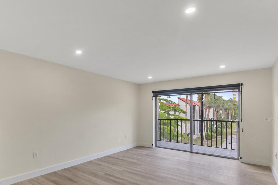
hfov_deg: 81.9
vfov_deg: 60.8
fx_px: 154
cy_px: 119
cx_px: 99
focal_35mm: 20
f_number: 5.6
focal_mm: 10
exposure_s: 1/200
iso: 640
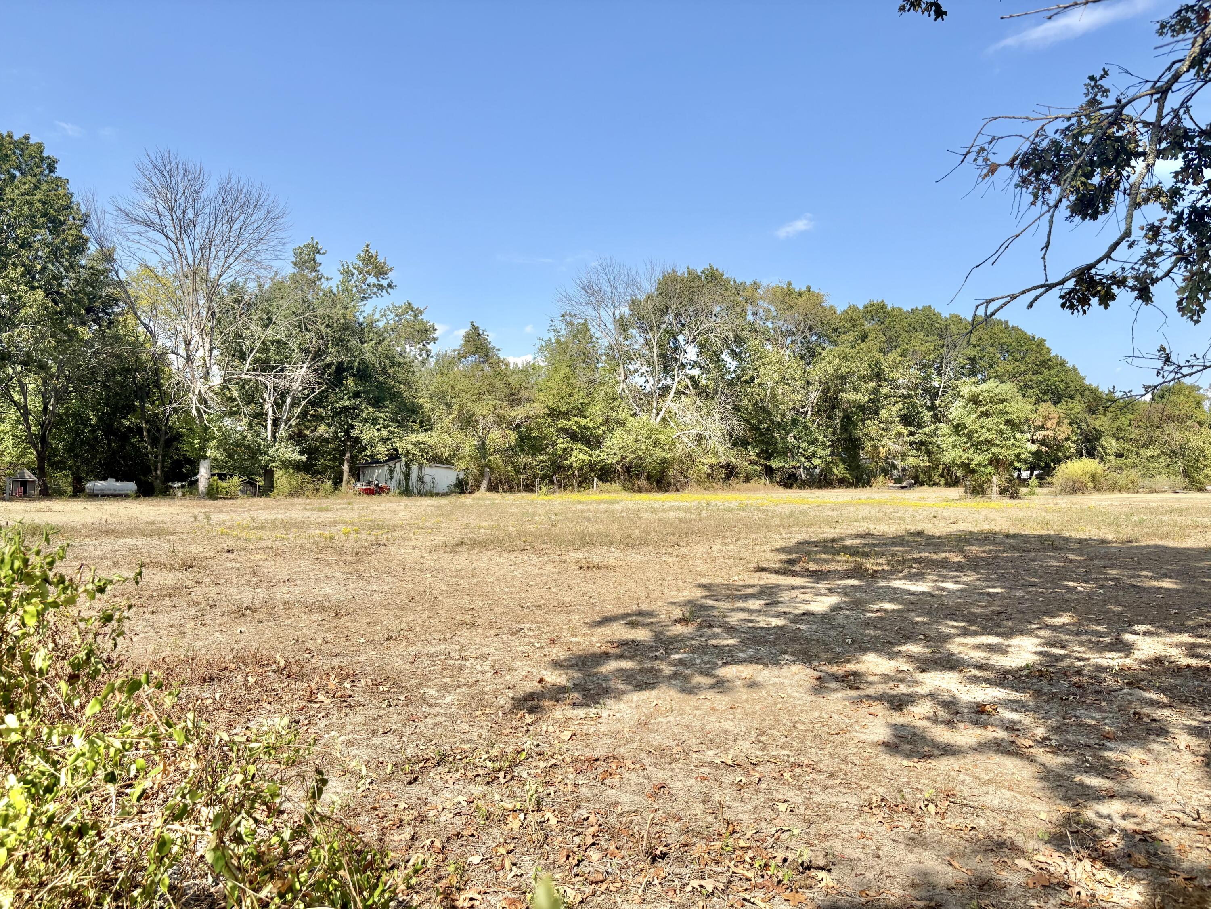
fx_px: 910
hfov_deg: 67.3
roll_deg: -0.3
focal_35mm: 26
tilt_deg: +1.6
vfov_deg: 53.1
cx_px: 606
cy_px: 454
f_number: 1.6
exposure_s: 1/2985
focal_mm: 5.96
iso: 50
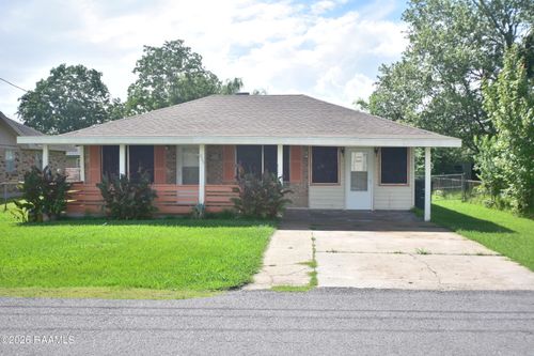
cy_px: 178
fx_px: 534
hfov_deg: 53.1
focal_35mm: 36
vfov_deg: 36.8
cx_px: 267
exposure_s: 1/200
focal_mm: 24
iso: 100
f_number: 5
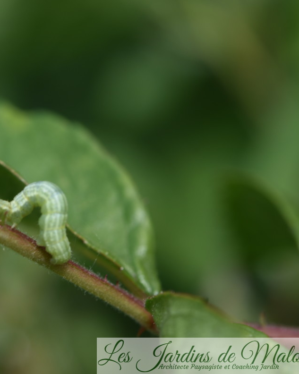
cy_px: 186
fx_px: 1417
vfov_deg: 15.0
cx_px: 40
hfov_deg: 12.0
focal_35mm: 128
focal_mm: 60
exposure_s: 1/160
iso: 100
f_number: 8
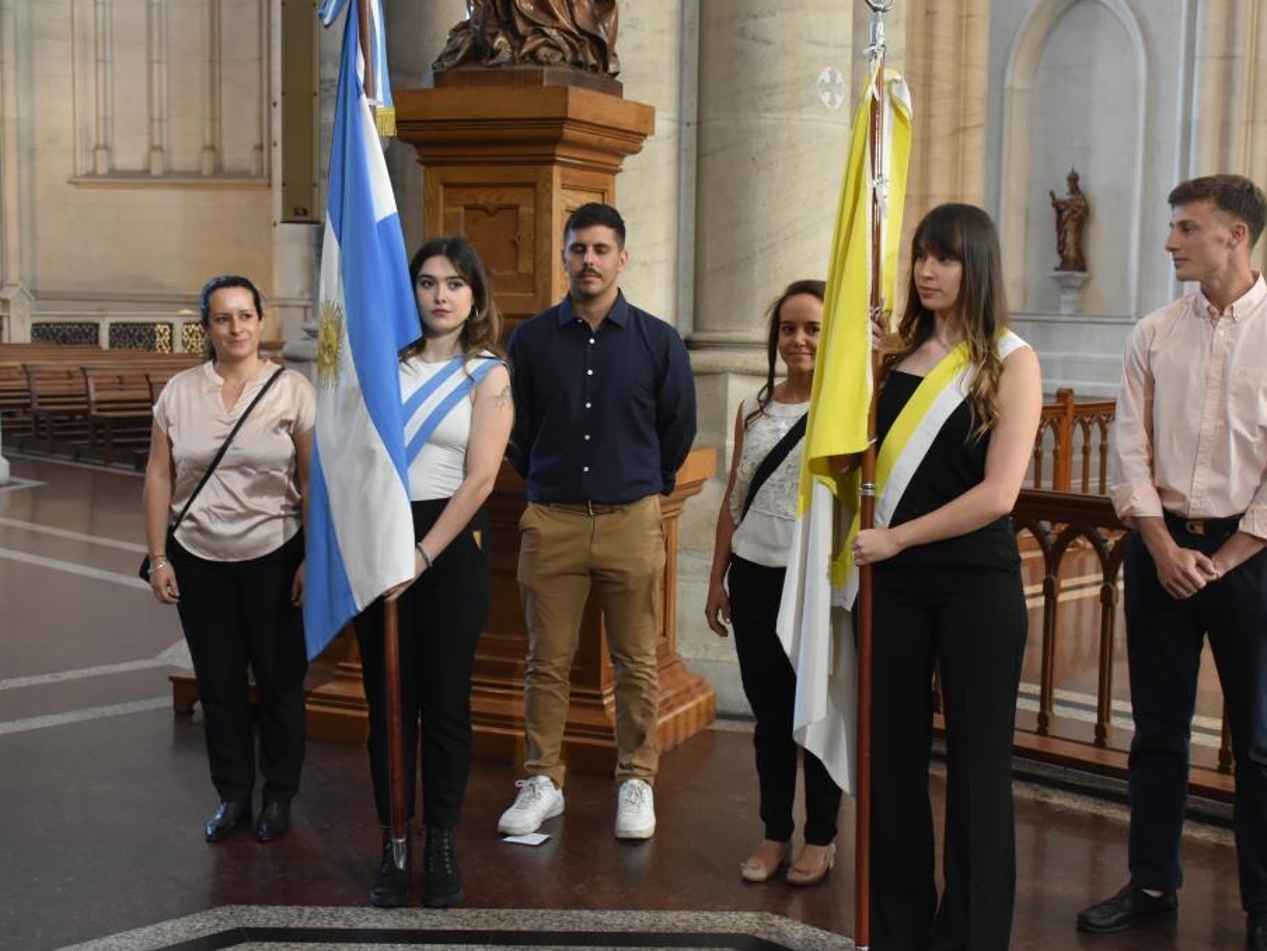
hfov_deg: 38.8
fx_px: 1793
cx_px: 716
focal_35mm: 49
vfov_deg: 29.7
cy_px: 473
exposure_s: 1/40
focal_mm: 30
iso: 1600
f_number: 4
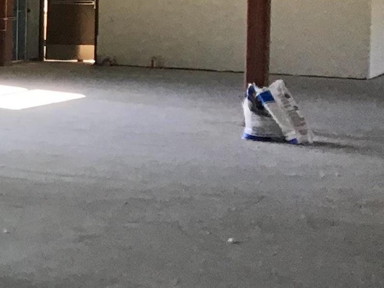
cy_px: -2
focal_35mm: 119
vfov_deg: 12.3
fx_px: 1320
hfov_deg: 14.2
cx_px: -353
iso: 32
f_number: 2.4
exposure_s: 1/30
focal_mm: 3.3
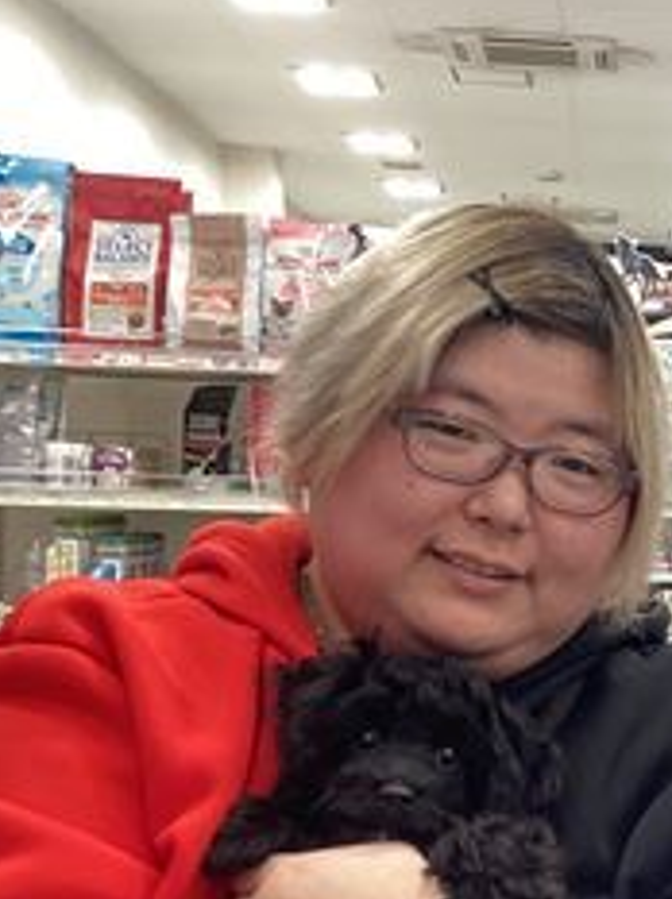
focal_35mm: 80
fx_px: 2076
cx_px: 819
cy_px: 660
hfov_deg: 17.5
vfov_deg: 24.2
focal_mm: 3.3
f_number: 2.4
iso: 100
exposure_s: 1/50
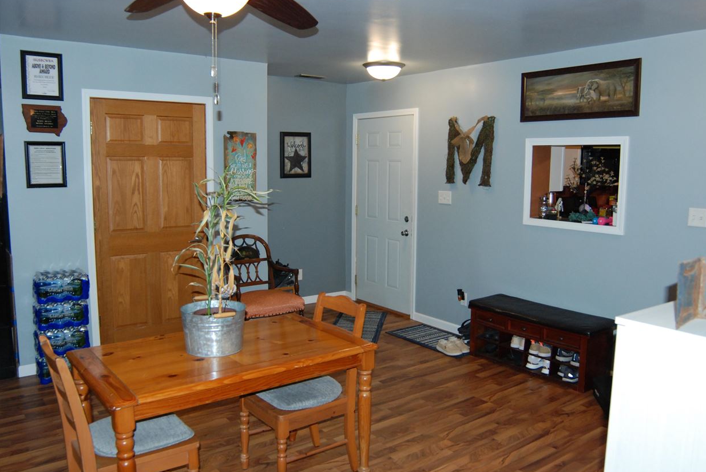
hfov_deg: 65.4
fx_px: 550
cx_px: 364
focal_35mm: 28
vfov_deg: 46.5
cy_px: 237
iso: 800
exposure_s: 1/60
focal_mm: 18
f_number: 5.6
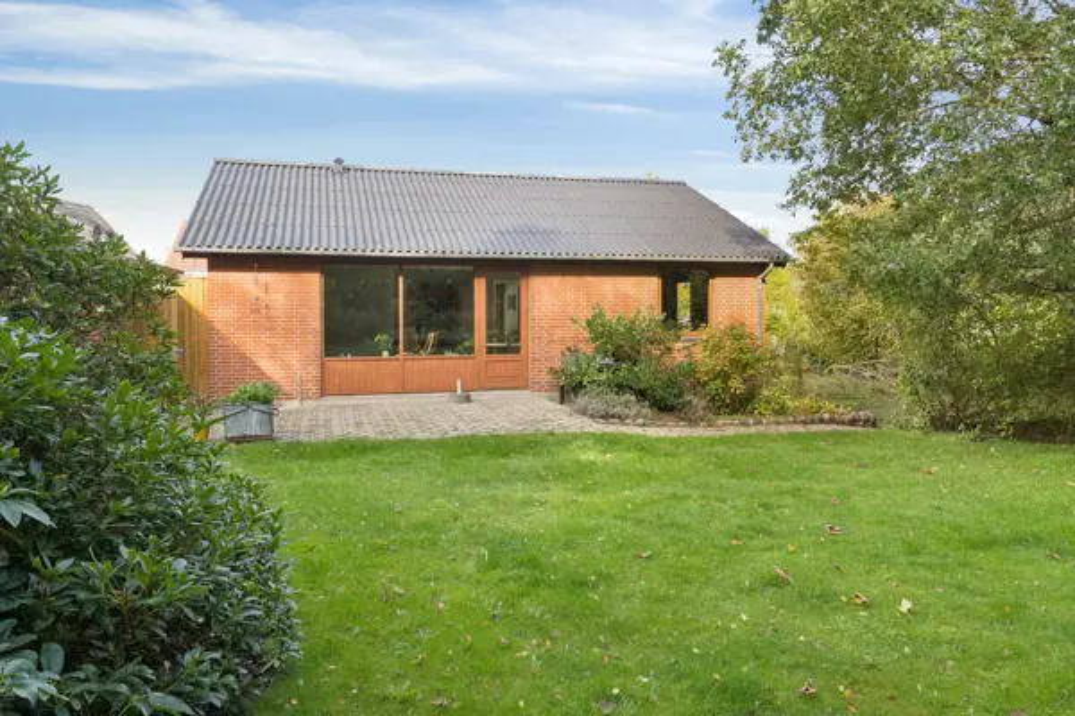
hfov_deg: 68.9
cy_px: 358
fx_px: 784
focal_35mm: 26
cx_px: 538
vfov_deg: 49.1
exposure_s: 1/160
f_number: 8
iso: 400
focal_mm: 17.5
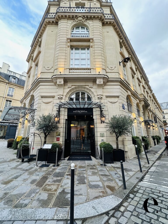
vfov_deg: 102.1
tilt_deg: +14.9
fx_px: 91
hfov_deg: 85.7
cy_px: 112
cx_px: 84
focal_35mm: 14
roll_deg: -0.3
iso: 125
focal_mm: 2.22
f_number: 2.2
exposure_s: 1/99
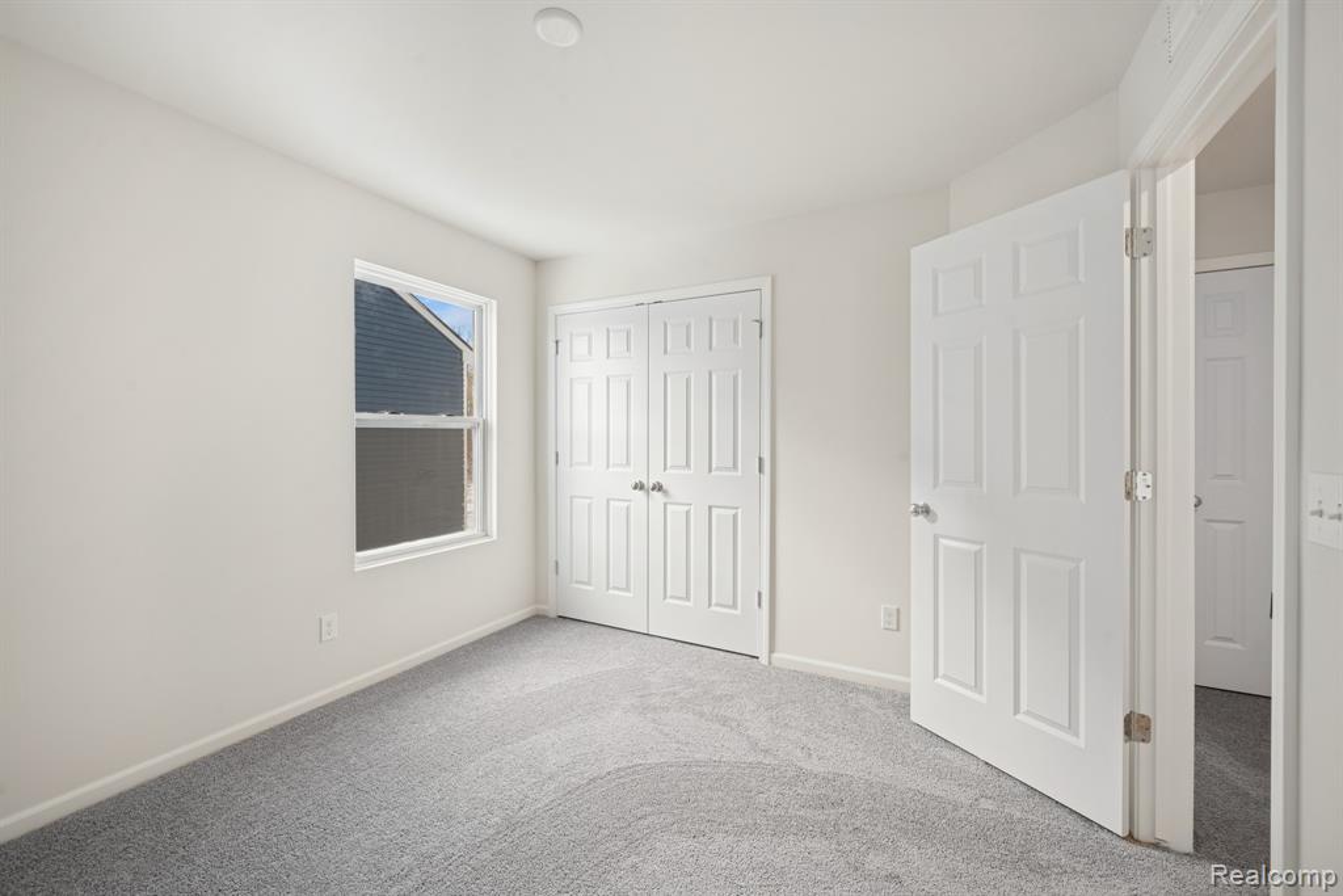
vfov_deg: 81.2
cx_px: 672
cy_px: 448
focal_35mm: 14
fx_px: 522
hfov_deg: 104.2
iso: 50
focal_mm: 14
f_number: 9
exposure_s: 1/2
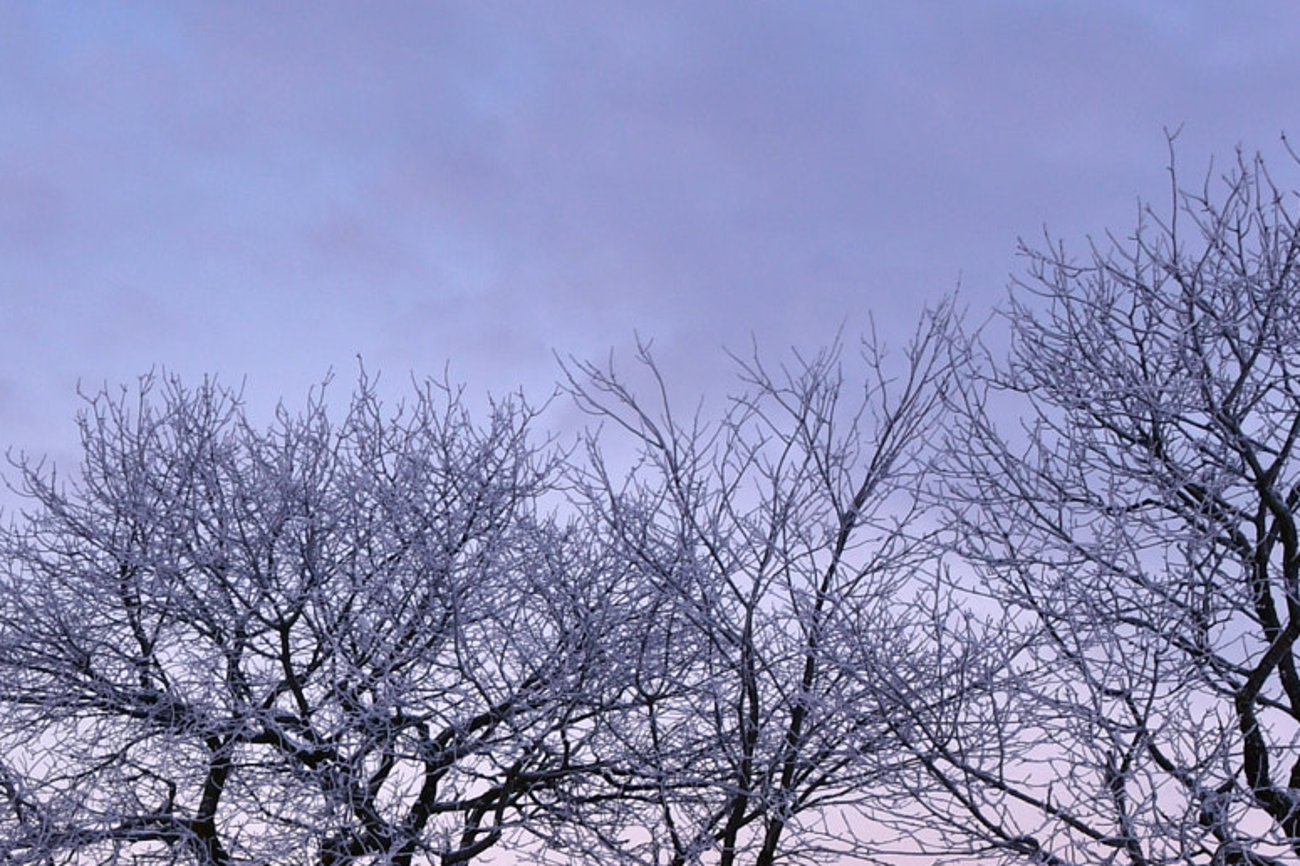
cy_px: 833
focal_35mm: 75
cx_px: 471
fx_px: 2719
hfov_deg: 26.8
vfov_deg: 17.7
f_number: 8
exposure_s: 1/25
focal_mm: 19
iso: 200
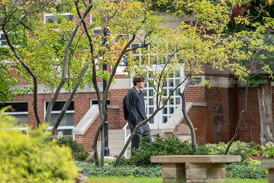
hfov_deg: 6.9
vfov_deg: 4.6
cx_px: 137
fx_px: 2284
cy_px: 92
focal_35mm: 300
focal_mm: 300
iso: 500
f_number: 5
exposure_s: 1/500
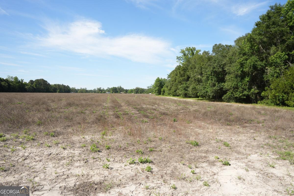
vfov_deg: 53.1
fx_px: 196
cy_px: 98
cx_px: 147
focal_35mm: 24
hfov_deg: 73.7
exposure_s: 1/200
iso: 160
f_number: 9
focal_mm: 24
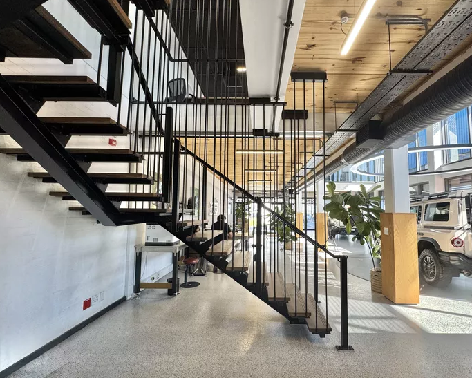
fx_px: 224
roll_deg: -1.5
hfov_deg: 92.8
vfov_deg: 80.4
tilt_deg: +3.6
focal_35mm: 16
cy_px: 198
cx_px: 258
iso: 125
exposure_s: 1/100
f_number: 2.2
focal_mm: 2.22
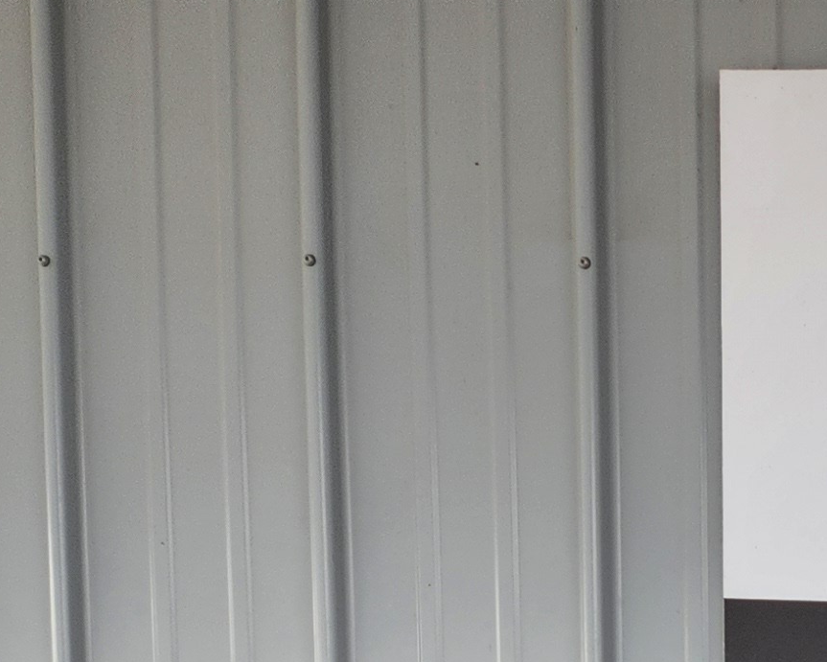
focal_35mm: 104
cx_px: 1566
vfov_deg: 12.5
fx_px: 2546
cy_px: 1434
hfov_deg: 15.4
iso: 20
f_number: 1.8
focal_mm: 5.4
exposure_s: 1/180
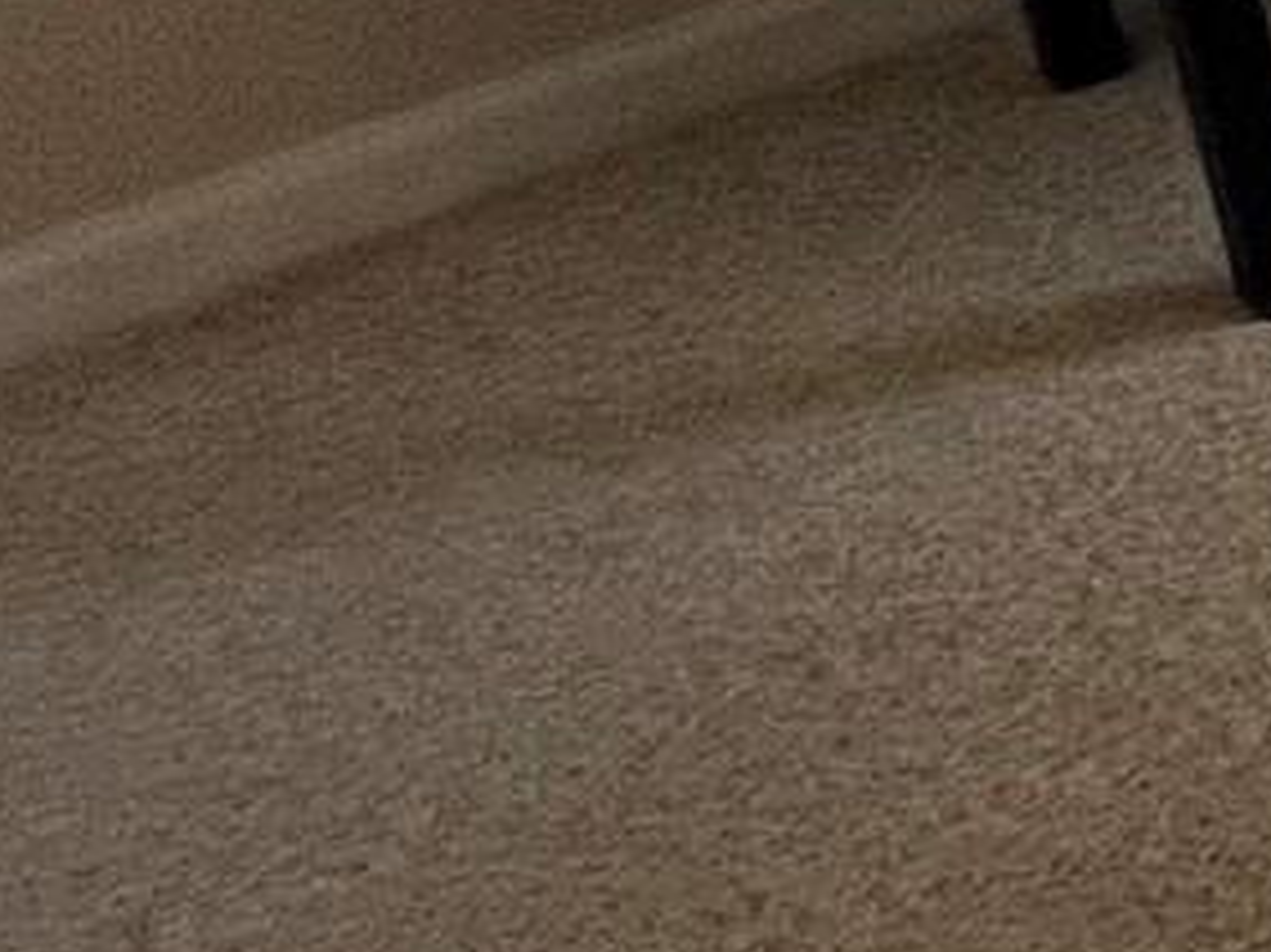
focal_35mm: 94
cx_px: 3925
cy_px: -925
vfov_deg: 13.5
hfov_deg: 11.1
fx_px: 3450
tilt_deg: -19.8
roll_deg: -0.8
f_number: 1.8
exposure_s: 1/120
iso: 100
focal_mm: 1.57
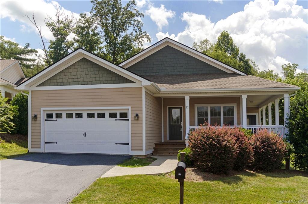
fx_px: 230
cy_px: 102
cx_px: 154
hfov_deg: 67.5
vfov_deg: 47.7
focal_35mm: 27
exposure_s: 1/800
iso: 160
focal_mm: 18
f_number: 8
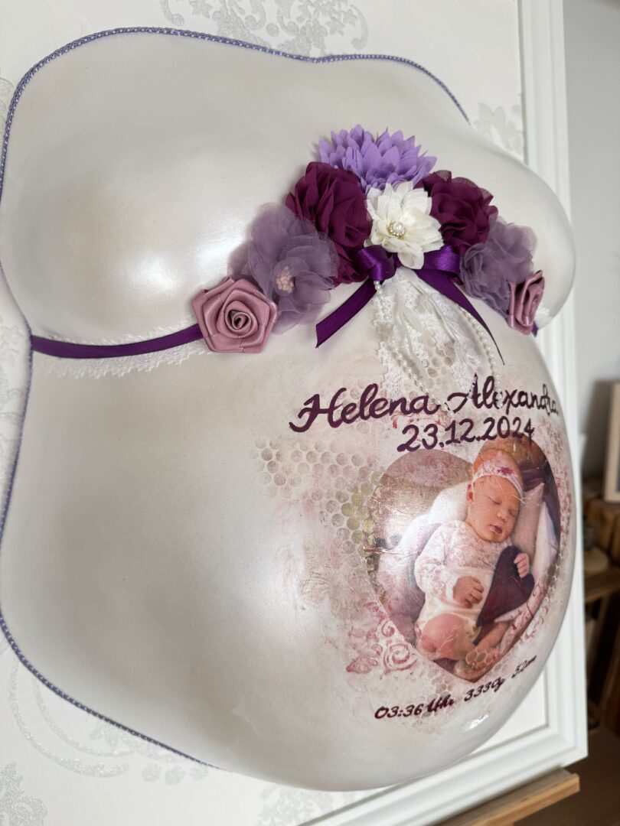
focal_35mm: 24
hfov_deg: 56.8
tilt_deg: -18.7
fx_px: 573
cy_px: 413
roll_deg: -1.9
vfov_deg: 71.6
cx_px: 310
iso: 80
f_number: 1.78
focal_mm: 6.76
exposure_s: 1/125
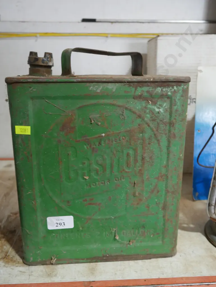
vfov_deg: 56.8
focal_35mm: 32
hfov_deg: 44.2
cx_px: 108
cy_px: 144
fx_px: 266
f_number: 3.6
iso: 500
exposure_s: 1/60
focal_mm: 16
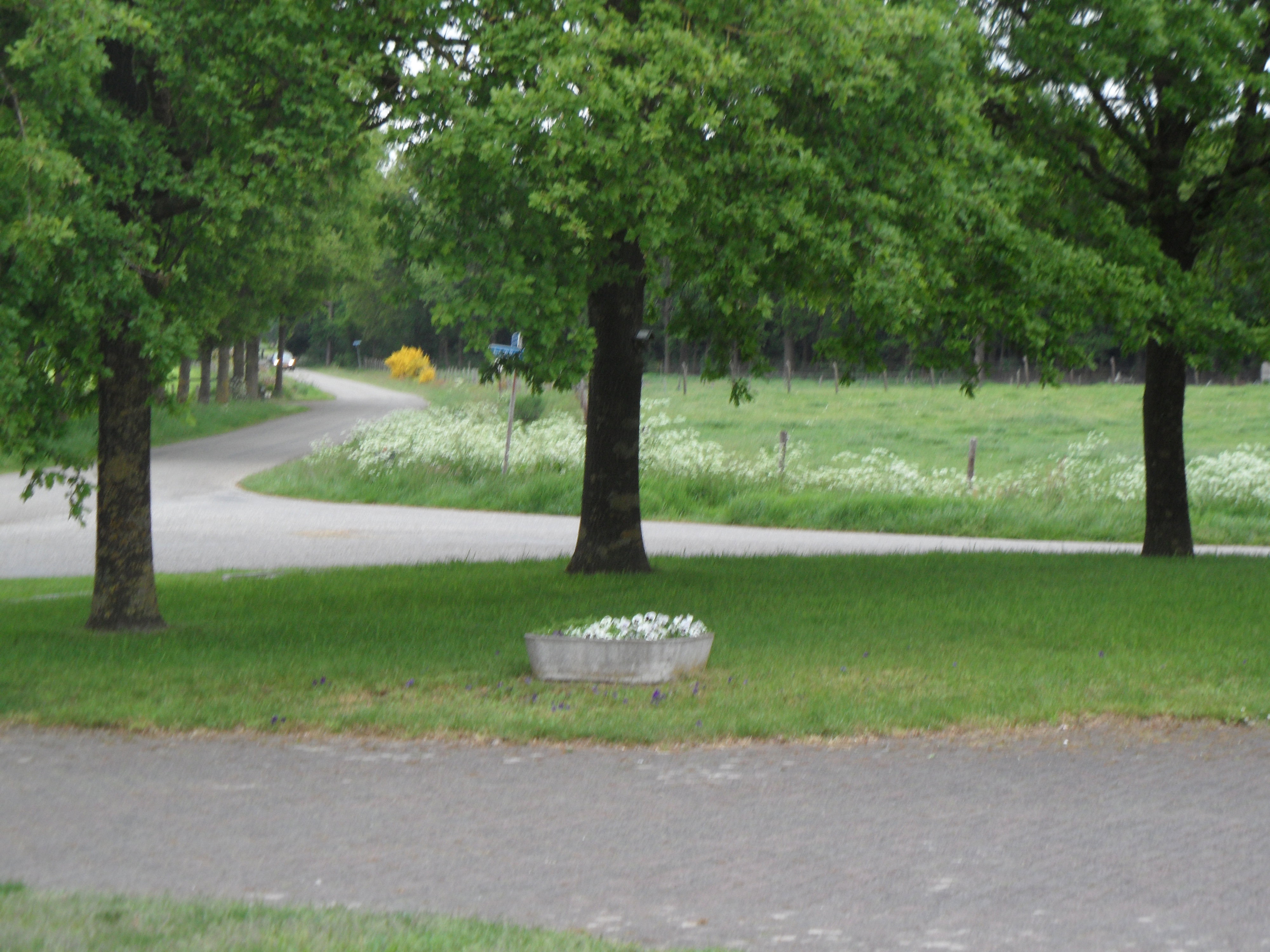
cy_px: 476
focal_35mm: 100
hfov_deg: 19.6
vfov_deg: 14.8
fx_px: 3669
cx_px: 635
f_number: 4.4
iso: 100
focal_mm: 16.3
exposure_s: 1/45
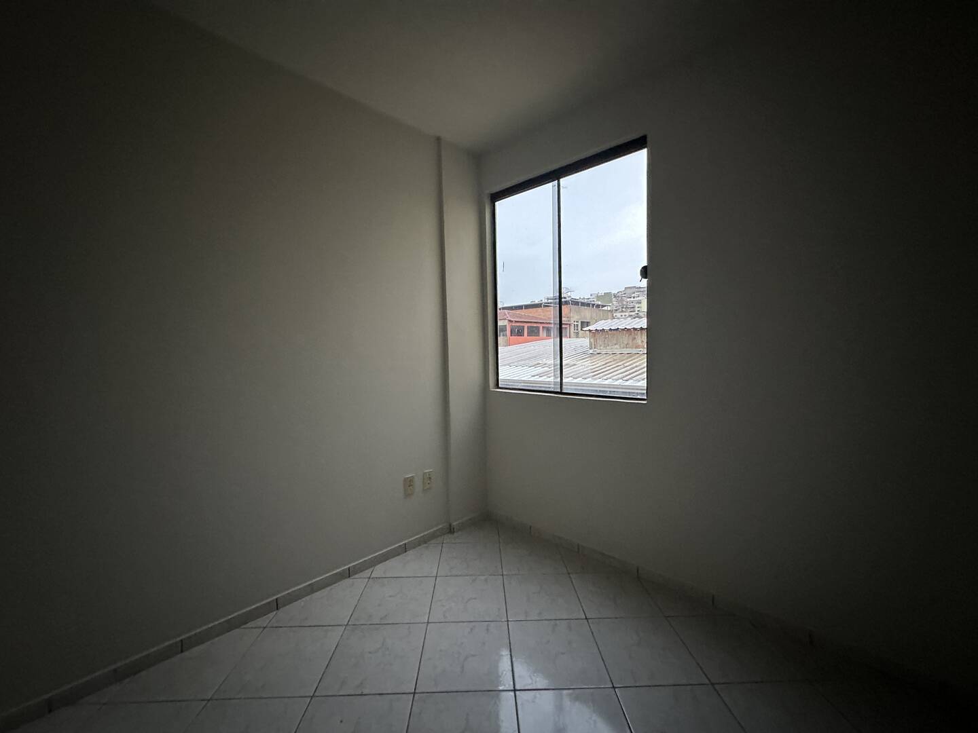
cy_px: 366
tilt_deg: -2.6
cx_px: 489
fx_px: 396
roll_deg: +0.9
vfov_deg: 85.7
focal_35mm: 14
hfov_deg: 102.1
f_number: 2.2
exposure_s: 1/60
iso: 640
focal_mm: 2.22
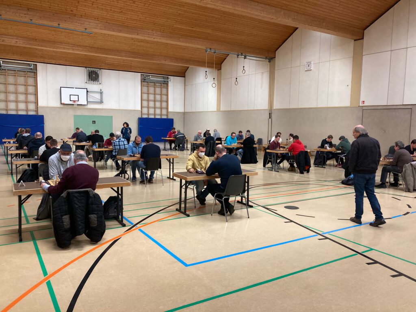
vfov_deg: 49.7
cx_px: 208
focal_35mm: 28
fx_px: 336
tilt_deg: -4.6
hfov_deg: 63.4
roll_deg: -0.7
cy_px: 156
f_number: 1.8
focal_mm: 3.99
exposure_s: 1/50
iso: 160
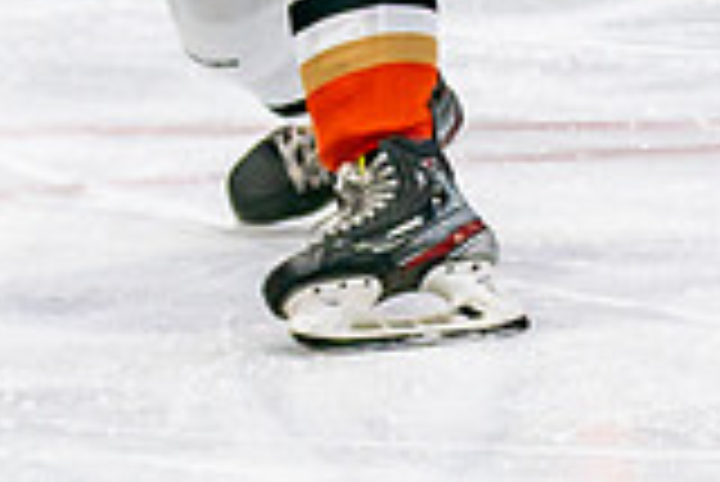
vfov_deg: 2.0
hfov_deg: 3.0
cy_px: -34
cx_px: 288
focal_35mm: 677
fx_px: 13552
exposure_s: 1/640
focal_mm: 88
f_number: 2.8
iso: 640
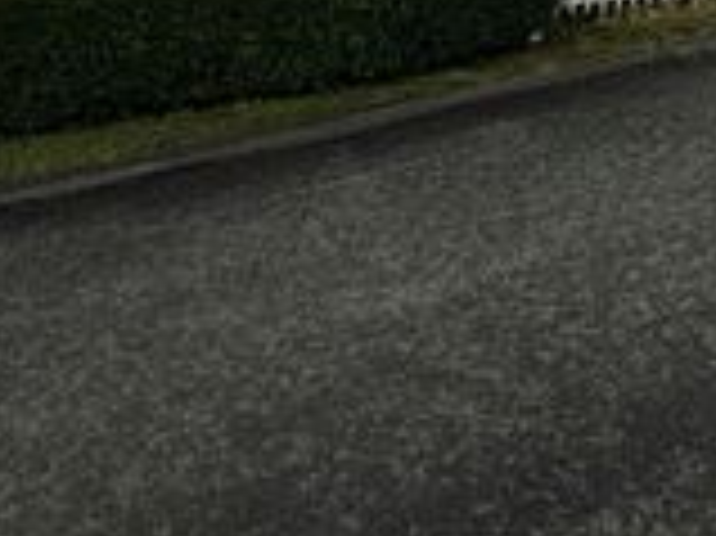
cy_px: -196
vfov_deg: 26.7
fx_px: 909
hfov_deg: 40.8
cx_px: 594
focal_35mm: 44
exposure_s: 1/186
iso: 40
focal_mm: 2.22
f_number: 2.2
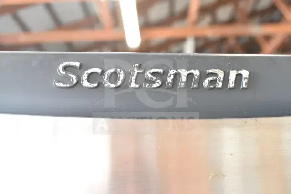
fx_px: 352
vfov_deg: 30.9
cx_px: 146
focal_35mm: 44
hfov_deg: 45.0
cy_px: 97
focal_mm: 29
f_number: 5.6
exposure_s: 1/125
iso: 6400
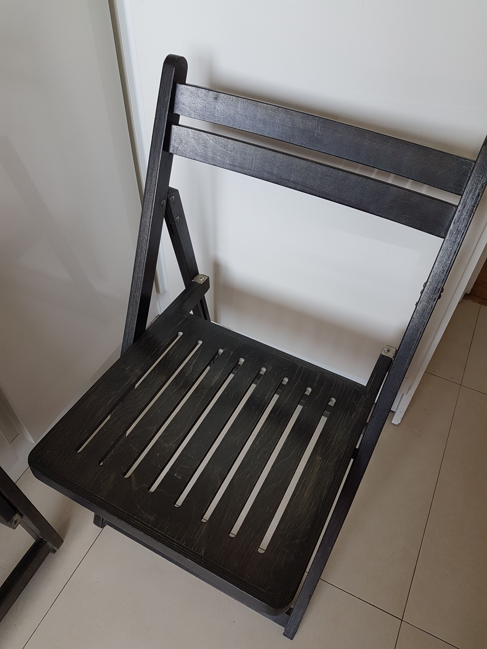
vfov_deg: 67.3
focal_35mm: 26
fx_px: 488
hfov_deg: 53.1
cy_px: 324
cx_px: 244
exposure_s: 1/100
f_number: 1.7
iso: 64
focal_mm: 4.2
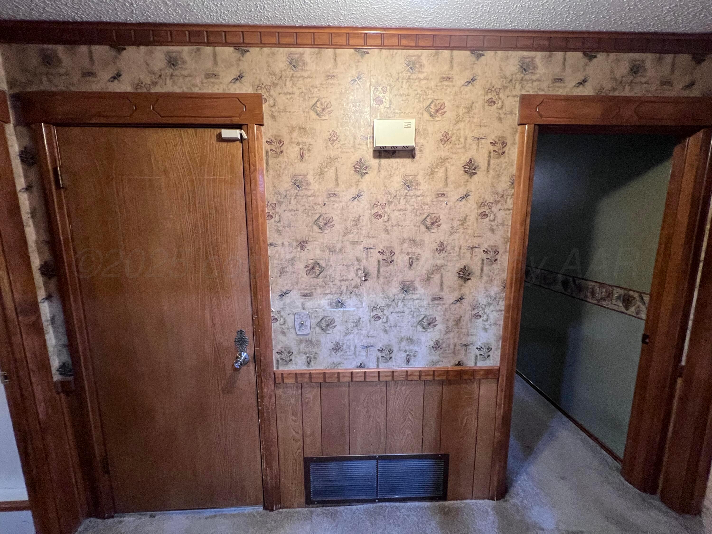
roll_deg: +0.4
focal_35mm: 13
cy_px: 267
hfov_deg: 106.2
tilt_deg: -8.6
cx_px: 356
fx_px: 267
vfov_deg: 89.9
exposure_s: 1/60
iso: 400
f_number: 1.8
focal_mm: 1.57
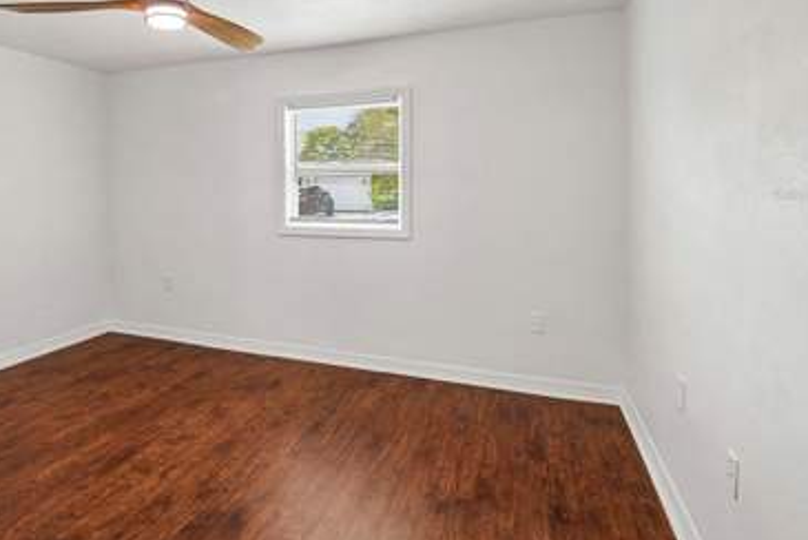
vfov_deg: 58.6
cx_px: 301
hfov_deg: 79.6
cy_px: 194
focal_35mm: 21
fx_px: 472
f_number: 9
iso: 400
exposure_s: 1/25
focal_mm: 16
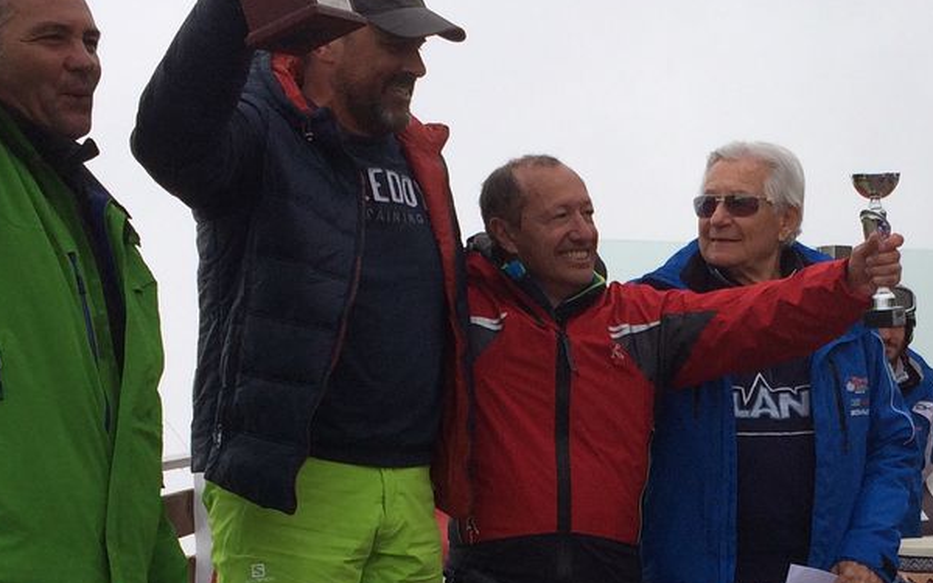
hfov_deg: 24.8
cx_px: 754
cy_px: 592
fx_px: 2085
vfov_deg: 15.6
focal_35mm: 82
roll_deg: +0.3
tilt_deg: -3.1
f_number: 2.2
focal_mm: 4.15
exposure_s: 1/4115
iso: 40
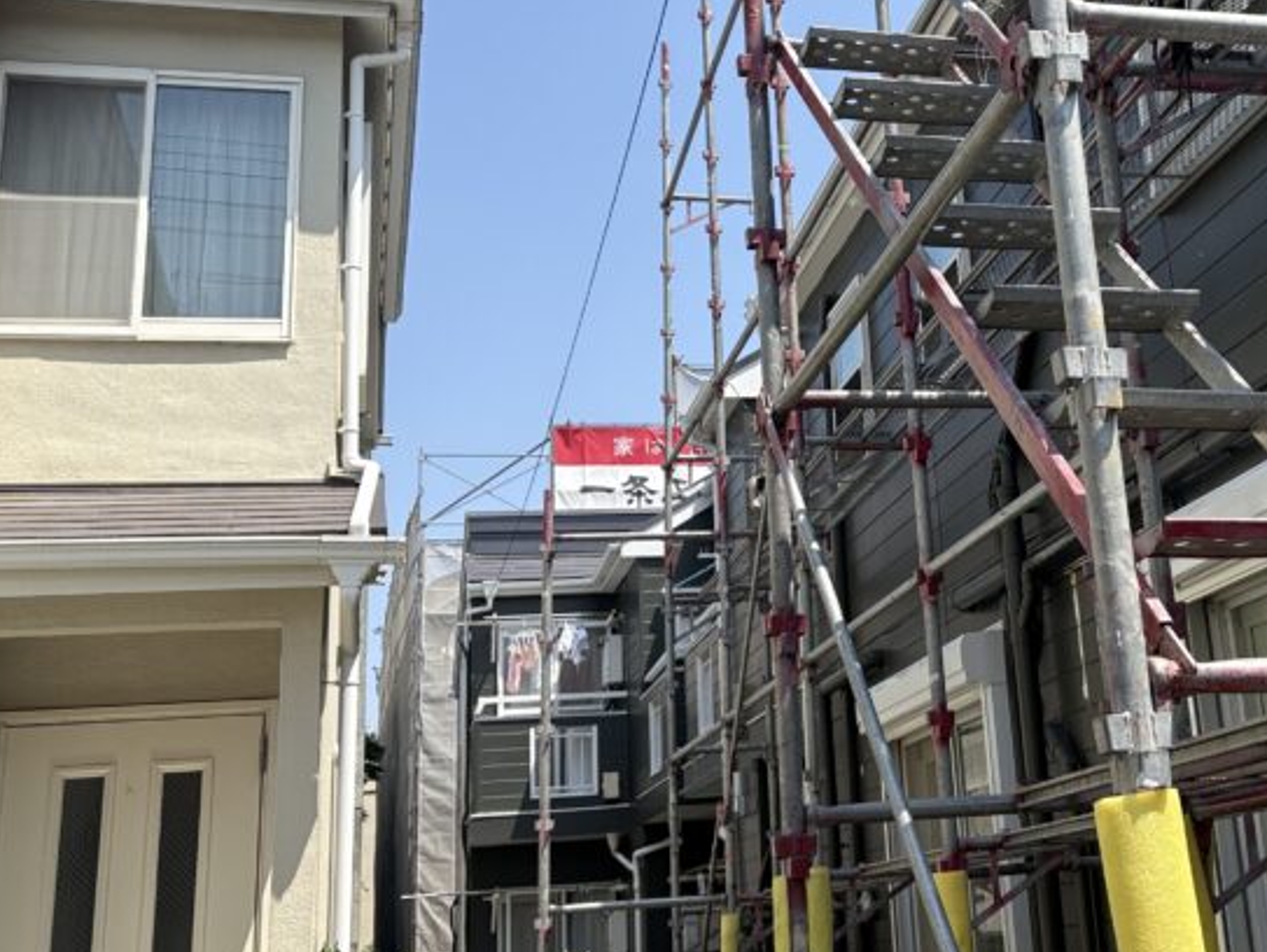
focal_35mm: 49
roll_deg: +5.7
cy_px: 292
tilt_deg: +20.3
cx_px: 912
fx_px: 1795
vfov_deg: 29.4
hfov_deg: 38.1
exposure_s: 1/2538
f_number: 1.6
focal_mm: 5.96
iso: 50
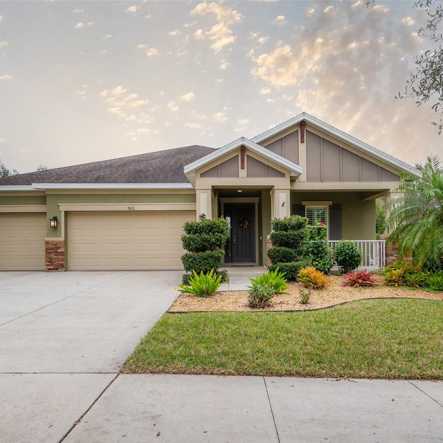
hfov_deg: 74.8
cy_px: 231
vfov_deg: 74.8
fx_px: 290
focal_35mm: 20
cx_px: 217
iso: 320
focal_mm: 15
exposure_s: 1/500
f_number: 9
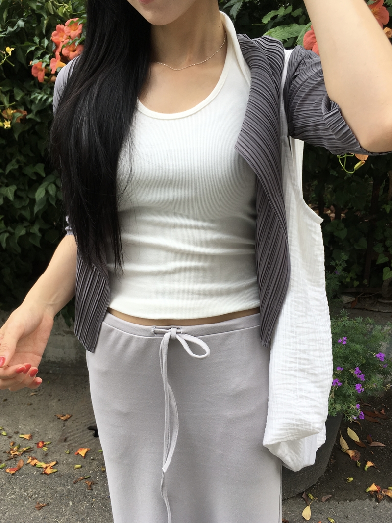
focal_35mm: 29
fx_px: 438
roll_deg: +1.2
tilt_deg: -20.9
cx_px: 196
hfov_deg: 48.2
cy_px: 262
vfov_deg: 61.7
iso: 25
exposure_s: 1/444
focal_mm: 4.15
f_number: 2.2
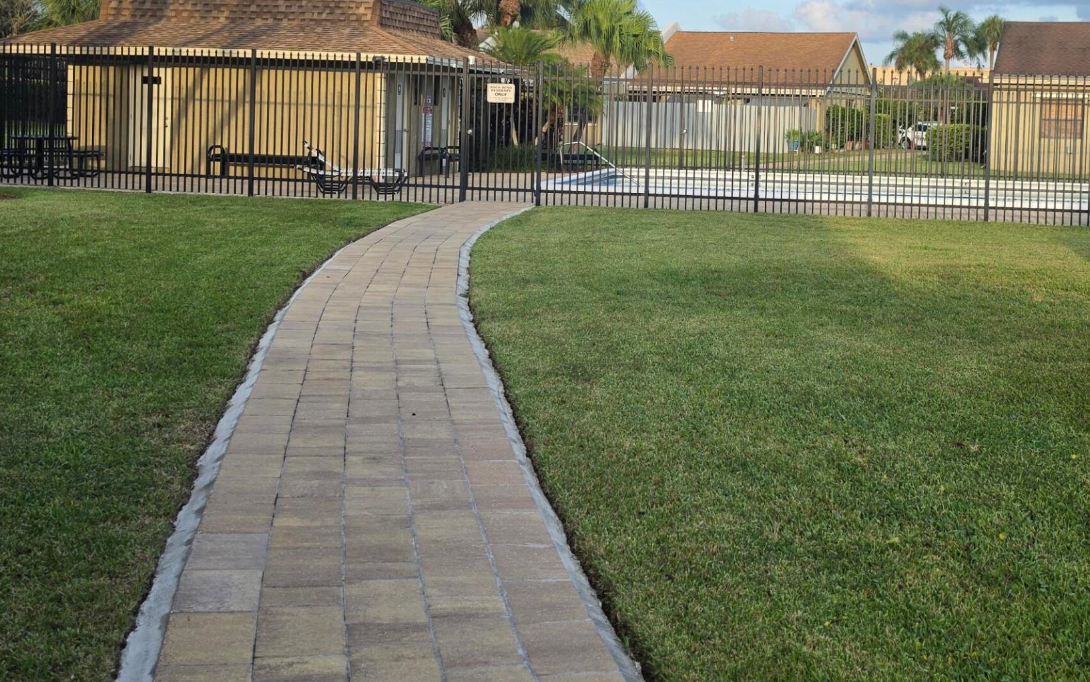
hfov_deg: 45.8
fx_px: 1277
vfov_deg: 29.3
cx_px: 684
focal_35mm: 43
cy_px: 160
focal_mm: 6.5
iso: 10
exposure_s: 1/225
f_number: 1.4
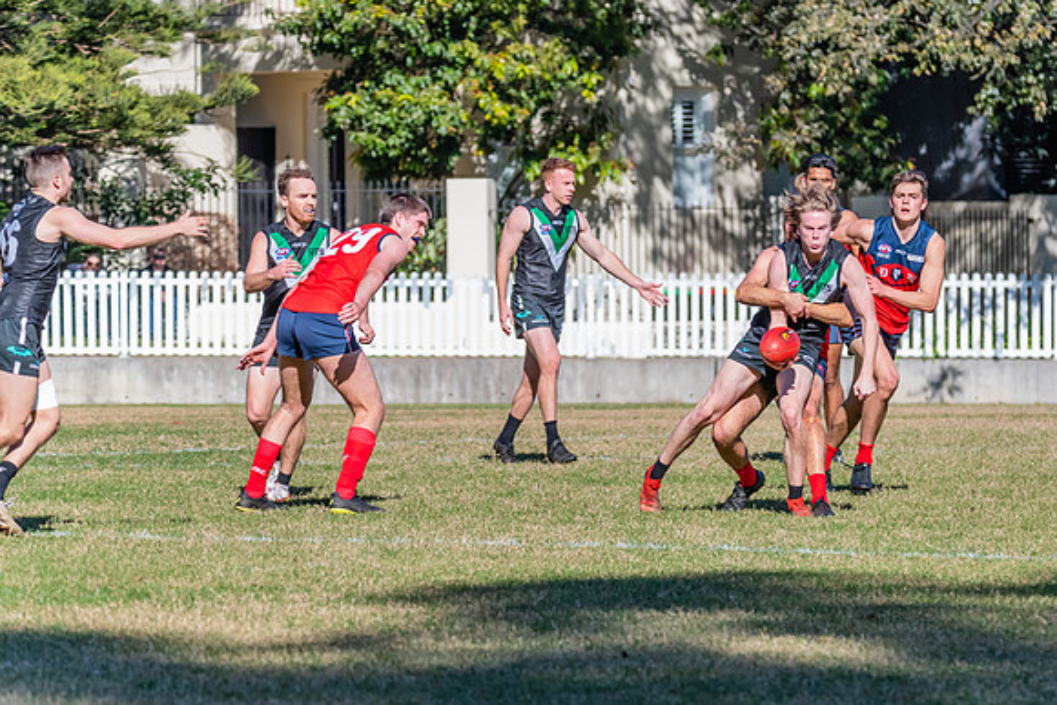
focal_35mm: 344
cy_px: 393
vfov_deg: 4.0
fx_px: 10096
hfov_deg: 6.0
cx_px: 724
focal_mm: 250
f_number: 9
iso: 800
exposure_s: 1/1600
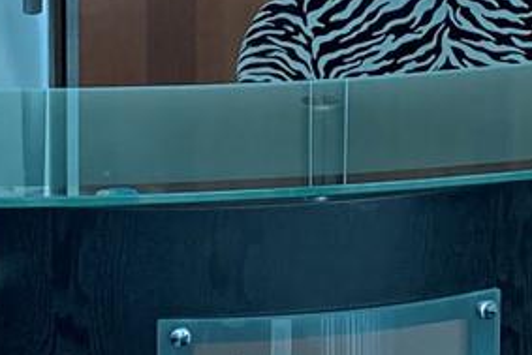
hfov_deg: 13.3
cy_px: 19
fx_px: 2262
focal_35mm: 153
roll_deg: -1.1
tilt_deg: -13.0
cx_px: 425
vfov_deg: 8.9
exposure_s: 1/75
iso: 100
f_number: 1.8
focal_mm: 4.25
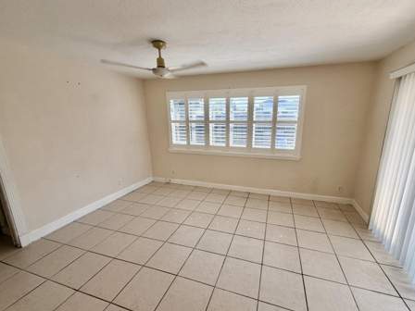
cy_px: 159
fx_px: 180
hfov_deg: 98.0
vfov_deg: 81.7
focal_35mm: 15
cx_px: 221
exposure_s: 1/121
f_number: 2.2
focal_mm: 2.22
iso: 100
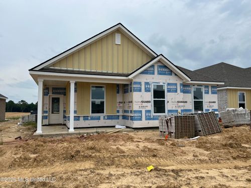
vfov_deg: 53.1
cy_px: 94
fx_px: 189
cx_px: 126
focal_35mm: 26
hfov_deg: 67.3
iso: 50
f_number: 1.5
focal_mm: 5.7
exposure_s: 1/5882
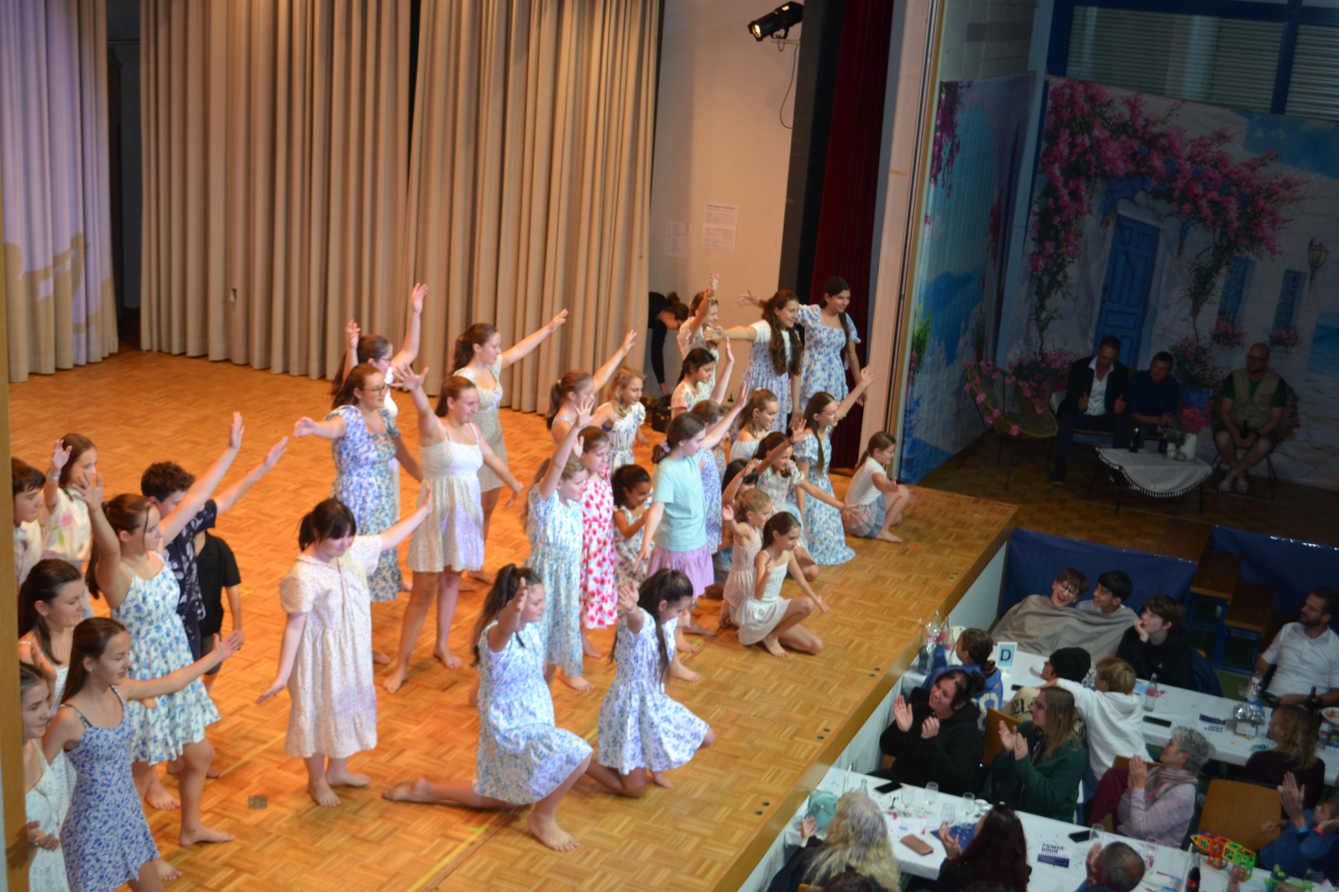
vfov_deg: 30.8
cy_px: 446
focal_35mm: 44
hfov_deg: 45.0
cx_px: 670
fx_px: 1618
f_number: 4.5
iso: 400
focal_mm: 29
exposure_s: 1/80
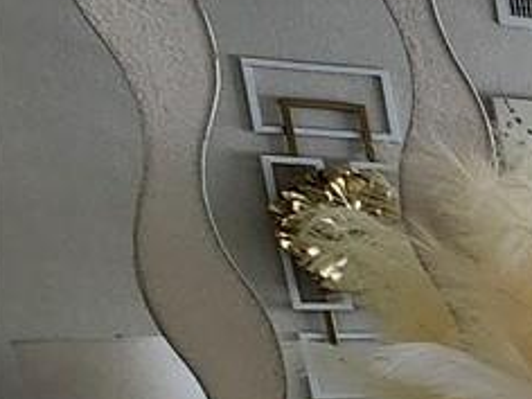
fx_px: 1352
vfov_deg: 15.0
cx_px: 1790
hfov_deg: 10.0
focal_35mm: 88
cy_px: 667
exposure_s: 1/60
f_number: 2.2
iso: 80
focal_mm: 2.2
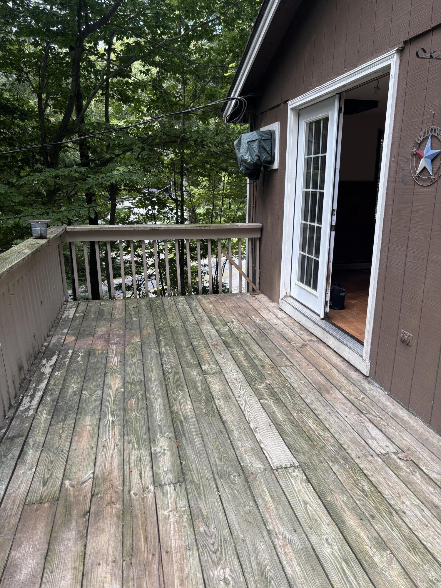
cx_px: 220
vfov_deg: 67.3
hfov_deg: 53.1
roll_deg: -0.7
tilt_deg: -14.8
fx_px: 442
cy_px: 294
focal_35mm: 26
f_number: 1.6
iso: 50
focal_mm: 5.96
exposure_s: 1/544
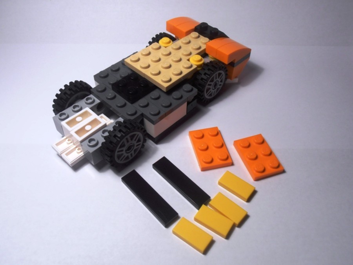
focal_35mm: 37
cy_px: 132
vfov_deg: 38.7
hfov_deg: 50.1
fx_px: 377
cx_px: 176
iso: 80
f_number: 3.9
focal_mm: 6.61
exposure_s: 1/60
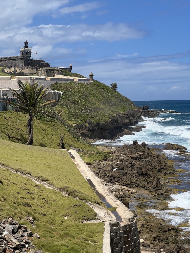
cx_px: 95
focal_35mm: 77
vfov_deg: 25.3
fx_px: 564
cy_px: 126
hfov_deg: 19.1
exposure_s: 1/1292
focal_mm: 9
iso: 32
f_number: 2.8
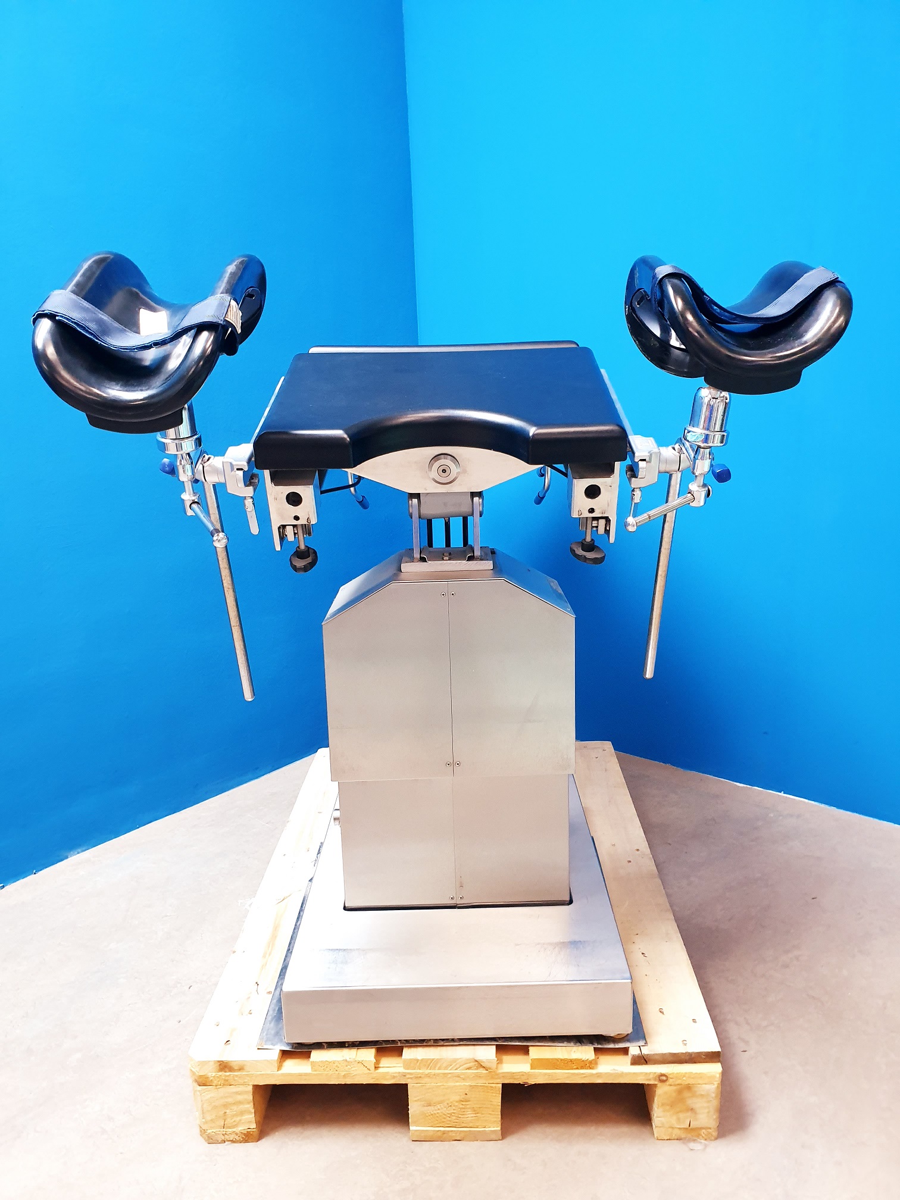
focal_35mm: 26
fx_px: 901
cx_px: 450
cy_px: 600
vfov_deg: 67.3
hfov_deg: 53.1
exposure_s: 1/25
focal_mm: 4.3
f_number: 2.4
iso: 320
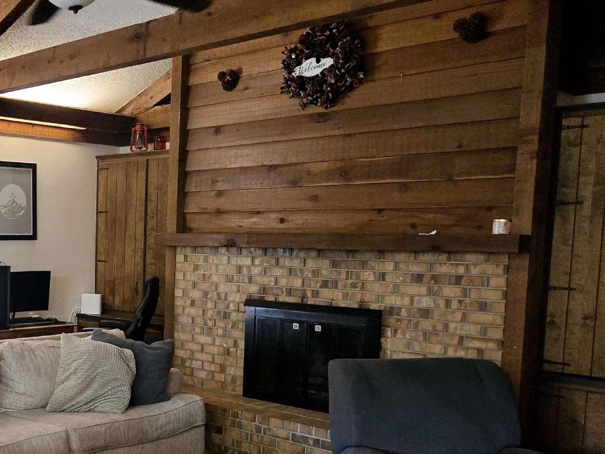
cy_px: 312
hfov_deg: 38.9
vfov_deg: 31.9
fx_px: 787
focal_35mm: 45
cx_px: 52
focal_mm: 5.4
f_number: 1.8
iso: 640
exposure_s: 1/120
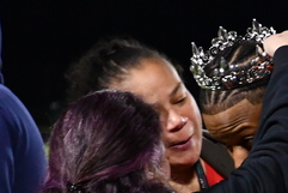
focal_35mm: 540
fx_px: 4322
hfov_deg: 3.8
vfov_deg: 2.5
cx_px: 419
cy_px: 347
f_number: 5.3
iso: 3600
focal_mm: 85
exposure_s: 1/125
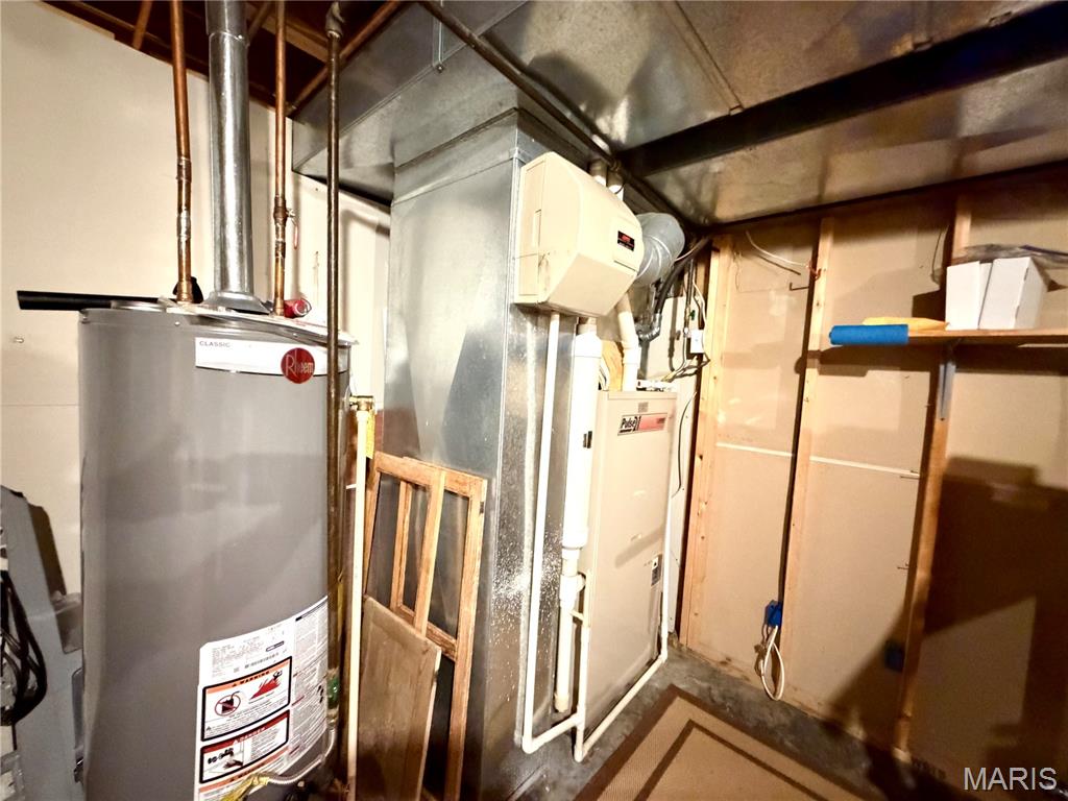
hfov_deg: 102.1
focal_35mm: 14
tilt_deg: -3.6
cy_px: 400
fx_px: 432
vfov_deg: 85.7
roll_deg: -4.0
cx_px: 534
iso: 2500
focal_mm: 2.22
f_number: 2.2
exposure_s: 1/30
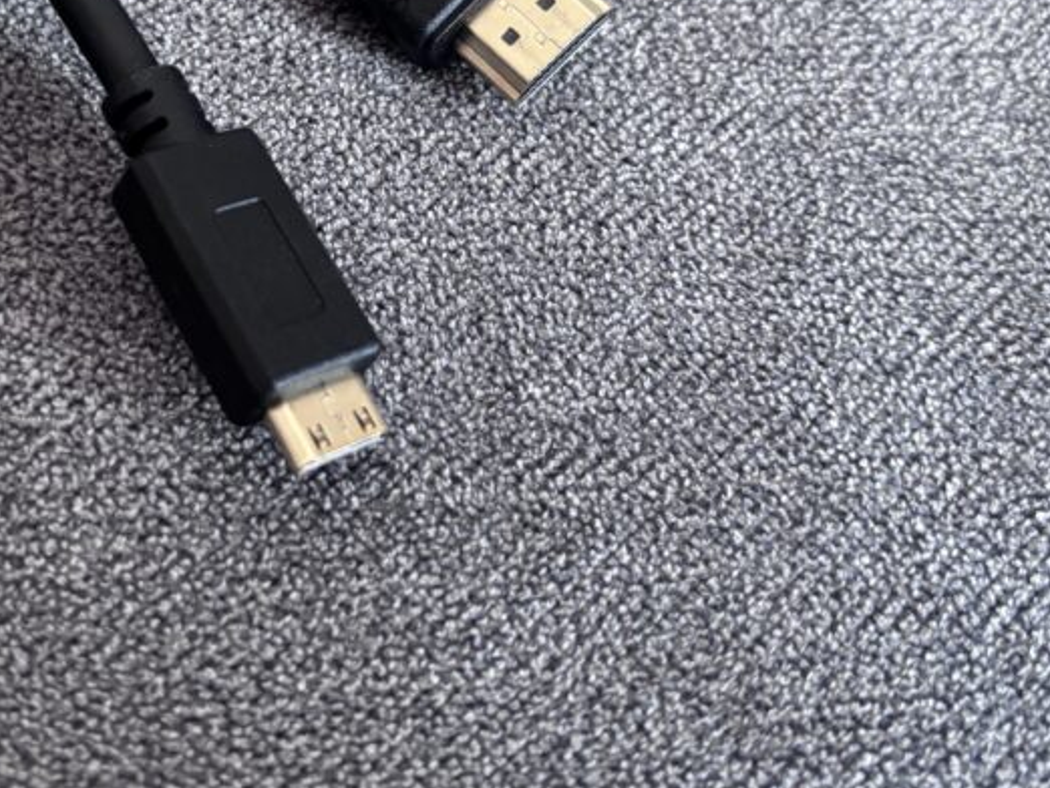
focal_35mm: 51
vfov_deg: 27.9
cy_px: 131
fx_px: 1548
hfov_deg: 36.9
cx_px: 322
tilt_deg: -58.1
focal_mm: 5.96
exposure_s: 1/52
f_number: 1.6
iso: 500
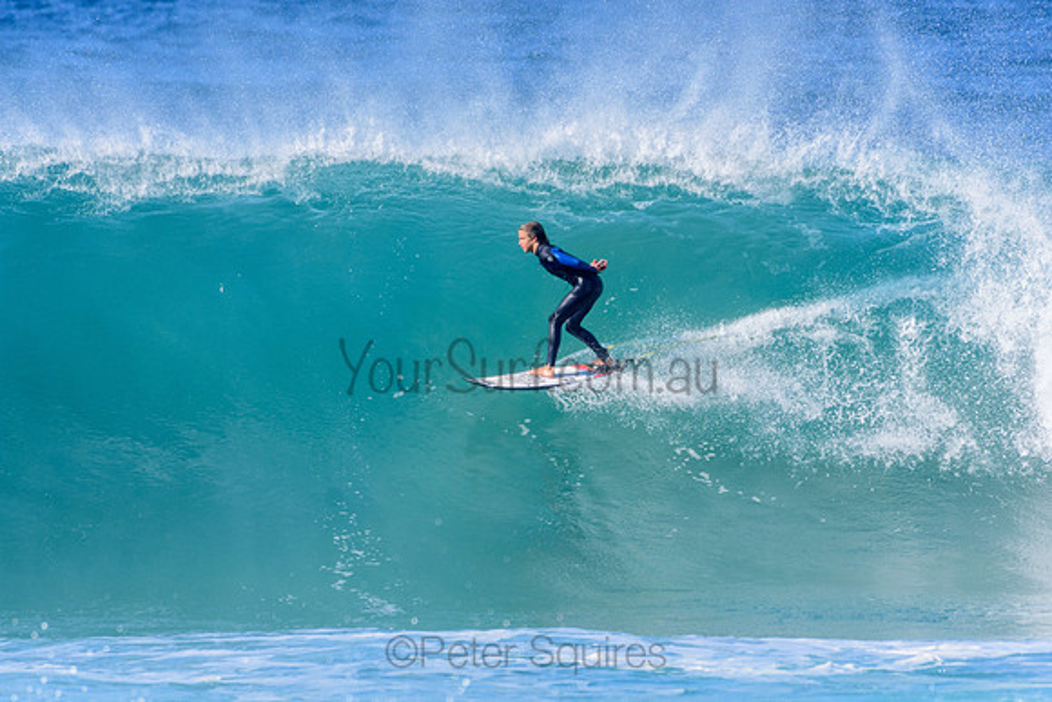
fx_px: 21924
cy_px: 351
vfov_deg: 1.8
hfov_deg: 2.7
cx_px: 526
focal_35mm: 750
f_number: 5.6
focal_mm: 500
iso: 400
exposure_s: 1/2000
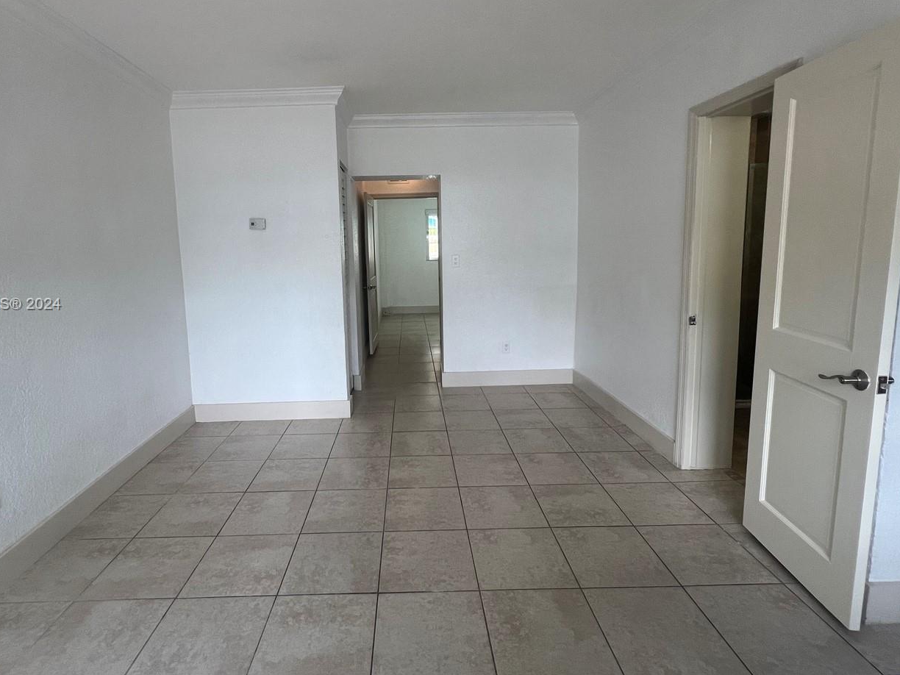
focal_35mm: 17
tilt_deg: -8.3
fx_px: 442
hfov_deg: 90.8
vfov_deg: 74.5
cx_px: 414
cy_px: 305
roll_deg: +1.6
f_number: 1.8
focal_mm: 1.57
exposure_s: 1/99
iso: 64
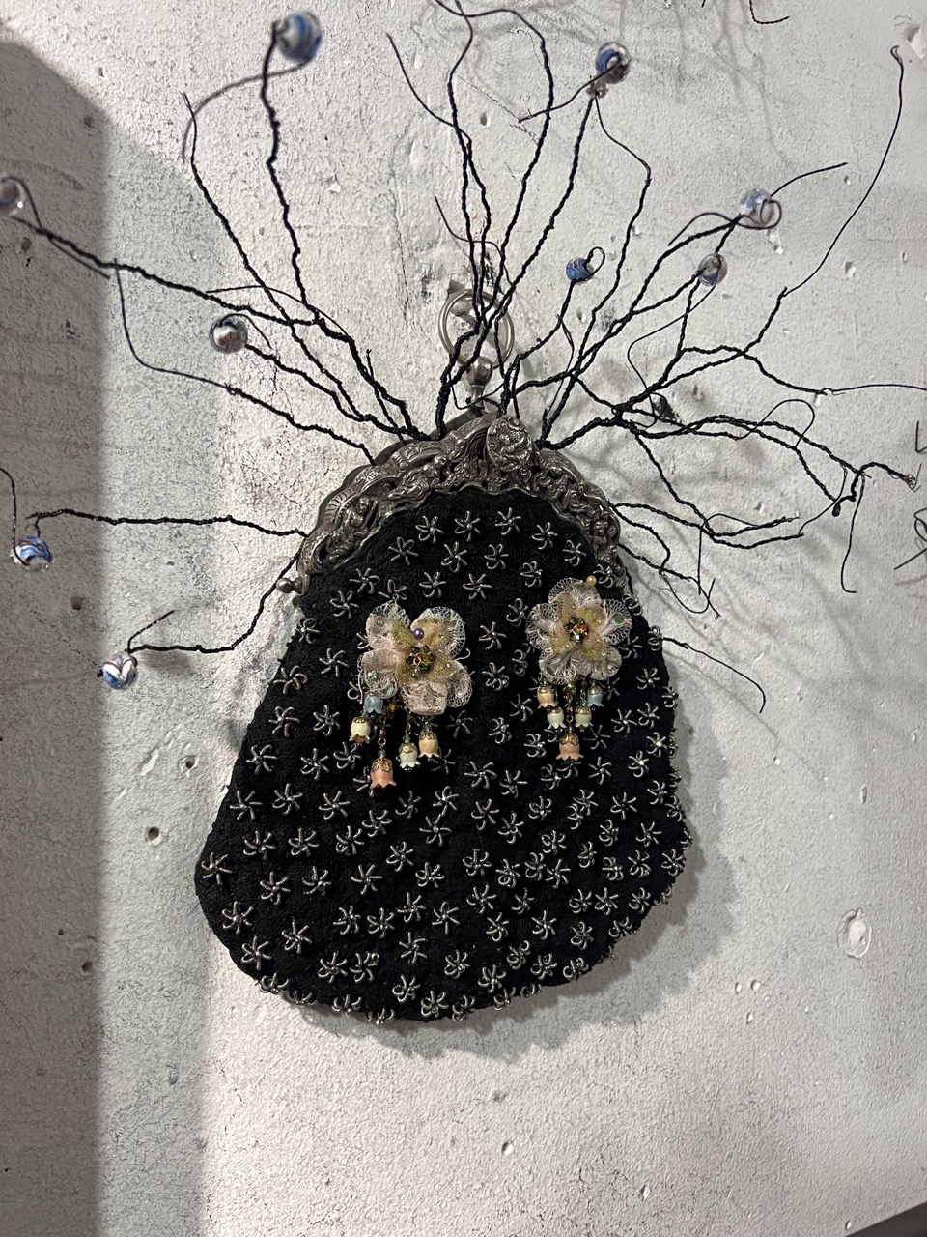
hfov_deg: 53.1
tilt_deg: +1.2
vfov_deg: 67.3
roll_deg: +0.5
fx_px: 928
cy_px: 618
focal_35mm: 26
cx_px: 464
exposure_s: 1/50
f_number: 1.5
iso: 320
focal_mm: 5.7
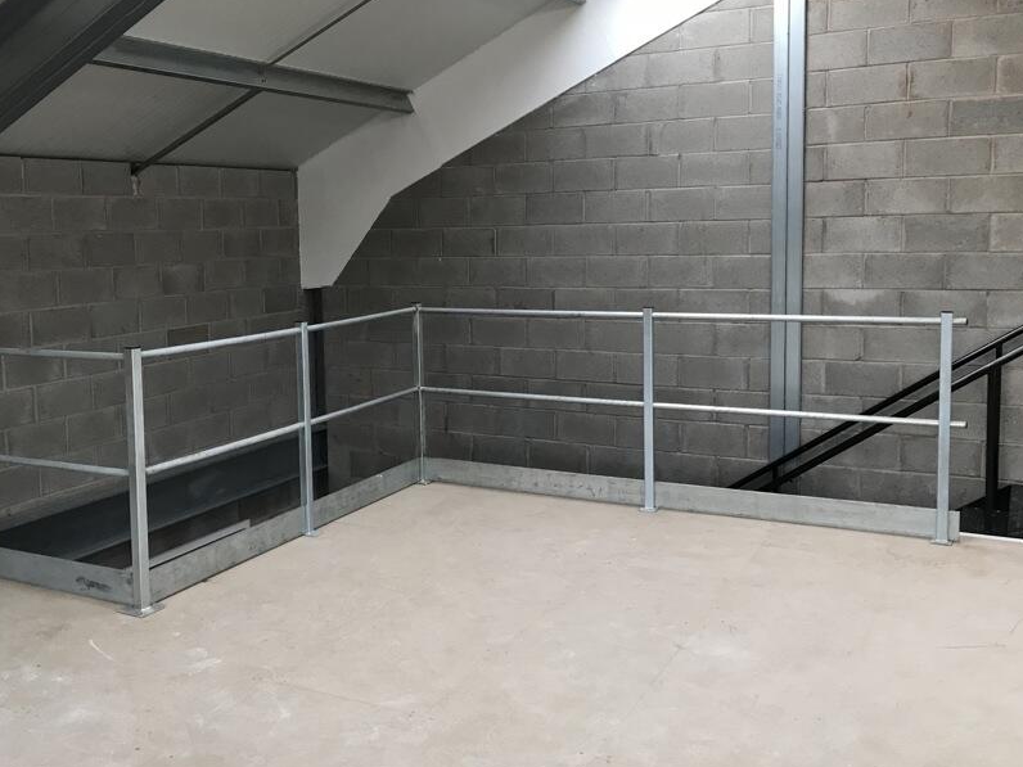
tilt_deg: -5.0
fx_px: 1064
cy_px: 343
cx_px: 401
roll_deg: +0.5
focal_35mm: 36
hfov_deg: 51.0
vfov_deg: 39.6
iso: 25
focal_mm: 3.99
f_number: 1.8
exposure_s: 1/33
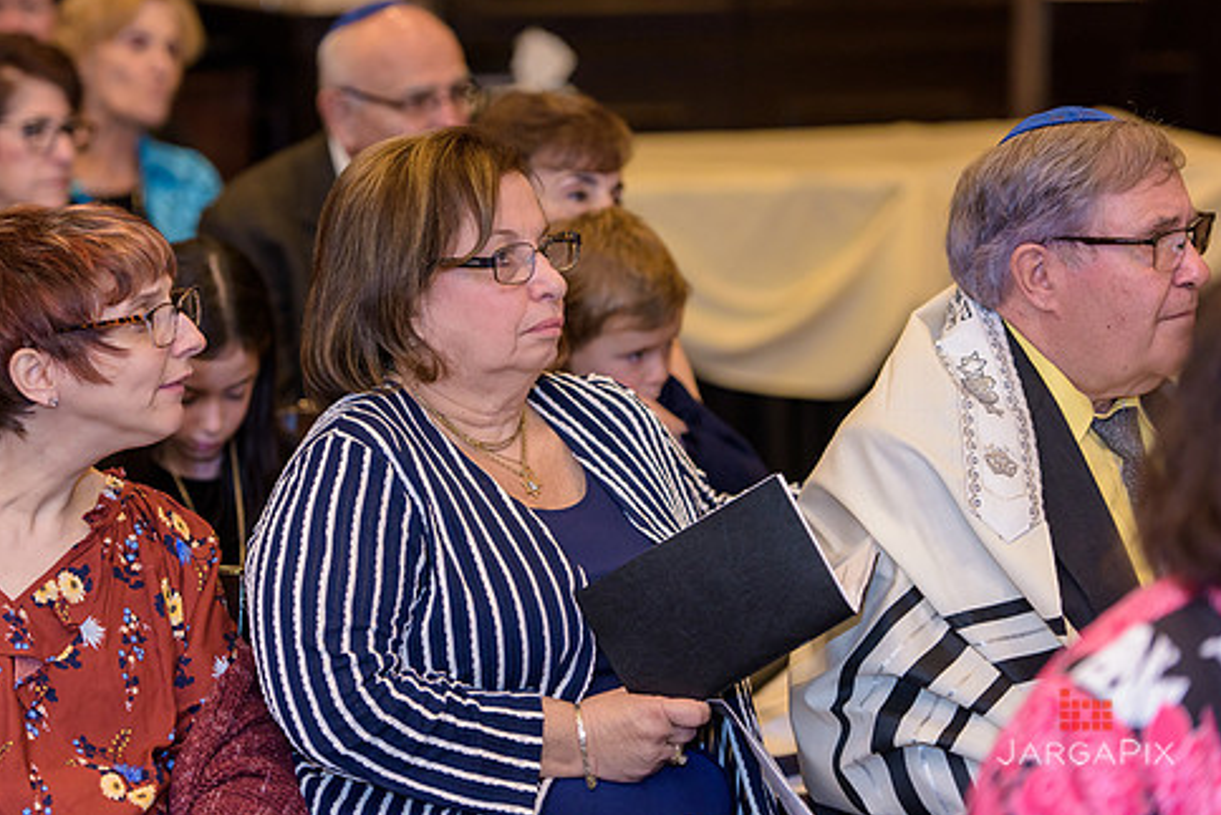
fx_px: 4716
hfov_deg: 14.7
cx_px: 507
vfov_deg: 9.9
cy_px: 332
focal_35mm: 139
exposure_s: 1/125
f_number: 3.2
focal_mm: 116
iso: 1600
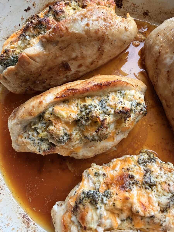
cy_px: 116
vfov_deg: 71.6
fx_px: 161
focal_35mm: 24
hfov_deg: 56.8
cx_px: 87
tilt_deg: -73.9
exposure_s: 1/99
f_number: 2.2
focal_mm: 2.22
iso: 80
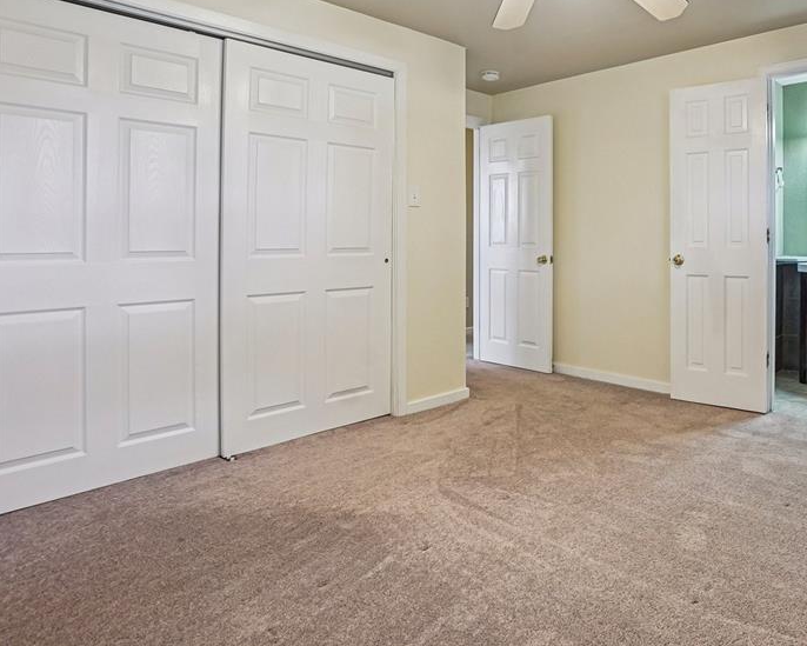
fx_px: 502
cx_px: 562
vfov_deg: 64.7
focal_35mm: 21
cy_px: 247
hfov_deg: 74.3
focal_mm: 10
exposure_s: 1/13
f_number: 8
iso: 400
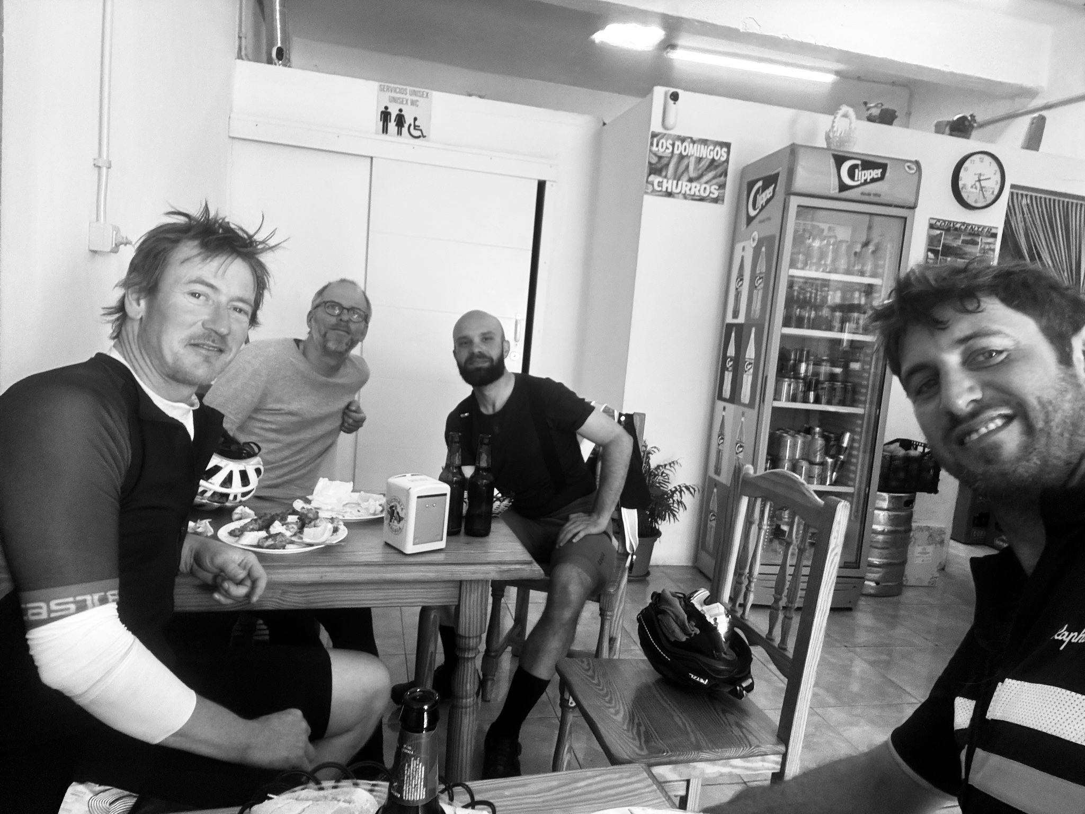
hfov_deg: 73.9
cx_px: 542
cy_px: 407
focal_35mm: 23
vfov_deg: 58.9
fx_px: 721
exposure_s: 1/60
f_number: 1.9
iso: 125
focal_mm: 2.69
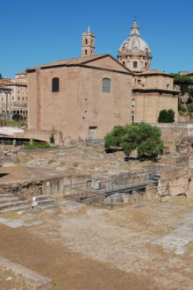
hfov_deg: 31.5
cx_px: 162
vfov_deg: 47.4
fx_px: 330
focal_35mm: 41
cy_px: 145
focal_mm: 18
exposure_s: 1/100
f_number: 16
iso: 100
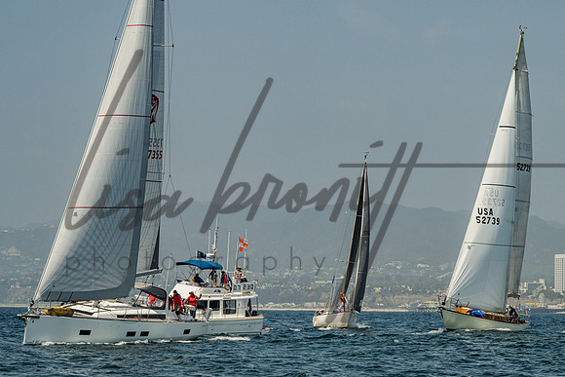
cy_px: 197
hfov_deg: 13.3
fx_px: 2417
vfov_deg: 8.9
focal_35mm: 154
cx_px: 288
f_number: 6.3
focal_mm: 105
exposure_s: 1/1600
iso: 320
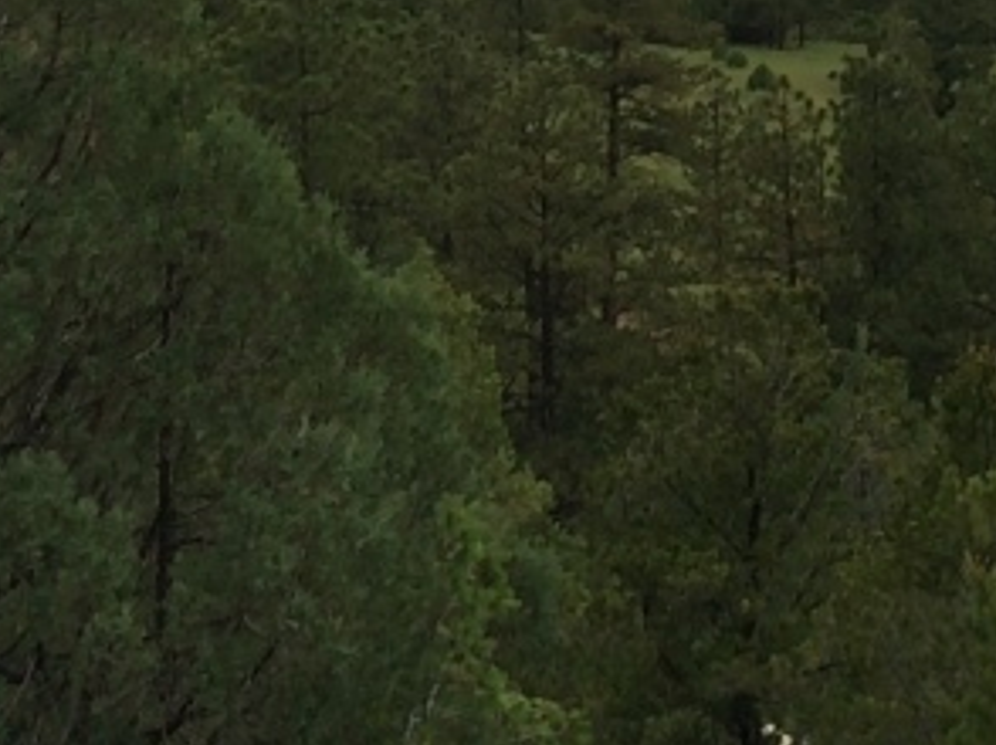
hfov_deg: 24.5
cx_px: 711
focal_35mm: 79
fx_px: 2271
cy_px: -264
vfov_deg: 17.3
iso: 32
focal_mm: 4.15
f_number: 2.2
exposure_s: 1/264
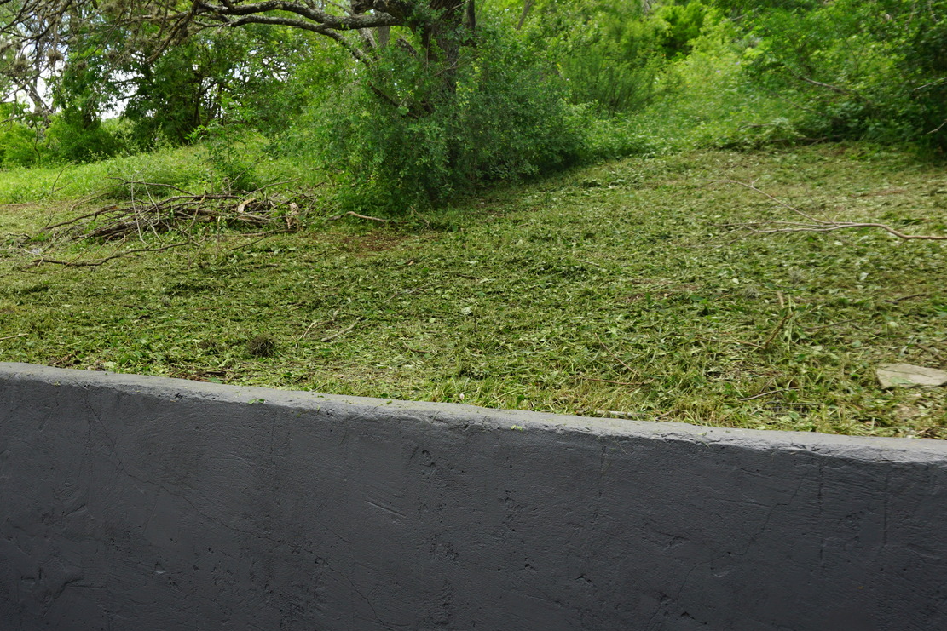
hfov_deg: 53.4
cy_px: 262
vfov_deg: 37.8
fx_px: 921
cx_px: 315
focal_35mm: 35
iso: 100
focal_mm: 16
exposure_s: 1/80
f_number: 6.3
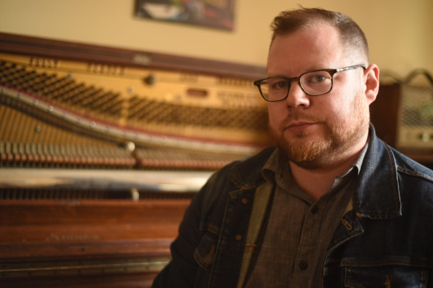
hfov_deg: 39.6
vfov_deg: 27.0
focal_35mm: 50
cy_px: 144
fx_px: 601
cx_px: 216
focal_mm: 50
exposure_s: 1/60
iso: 640
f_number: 1.8
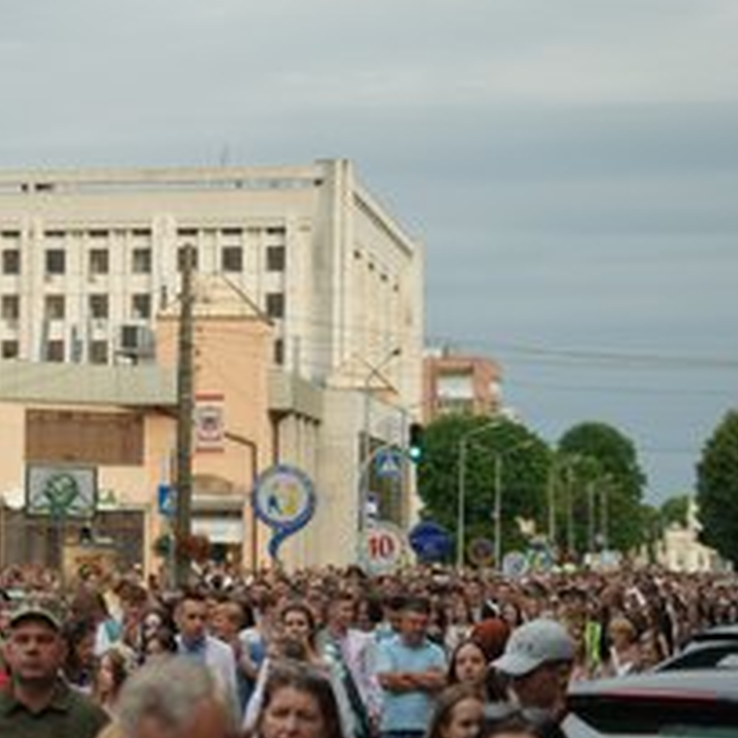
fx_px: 3015
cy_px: 411
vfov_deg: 14.0
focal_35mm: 125
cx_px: 51
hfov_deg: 13.8
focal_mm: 75
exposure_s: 1/160
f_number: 4.5
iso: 160
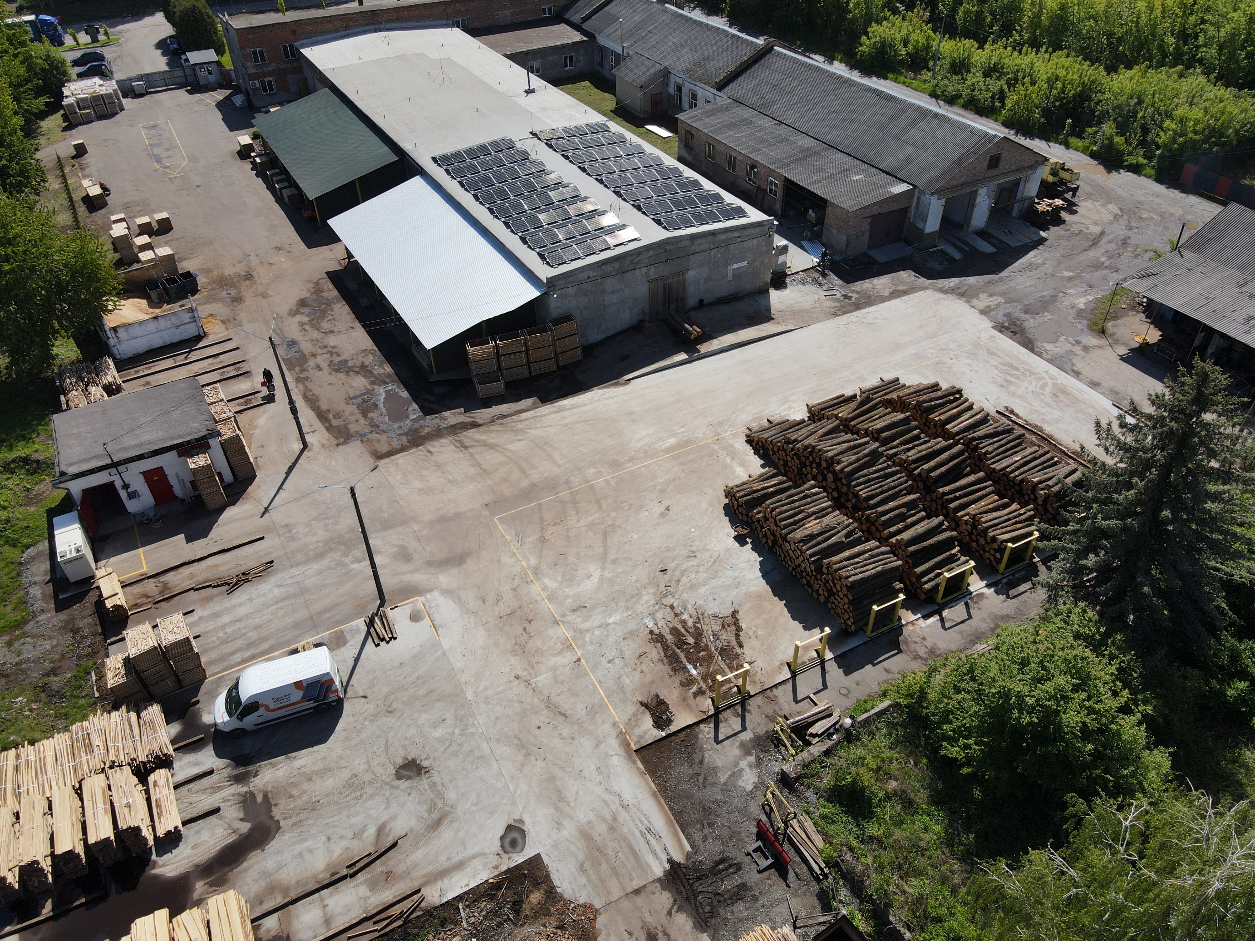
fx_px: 870
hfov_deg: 71.6
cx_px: 628
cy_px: 470
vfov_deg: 56.8
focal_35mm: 24
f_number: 2.8
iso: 100
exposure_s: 1/60
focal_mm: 4.5
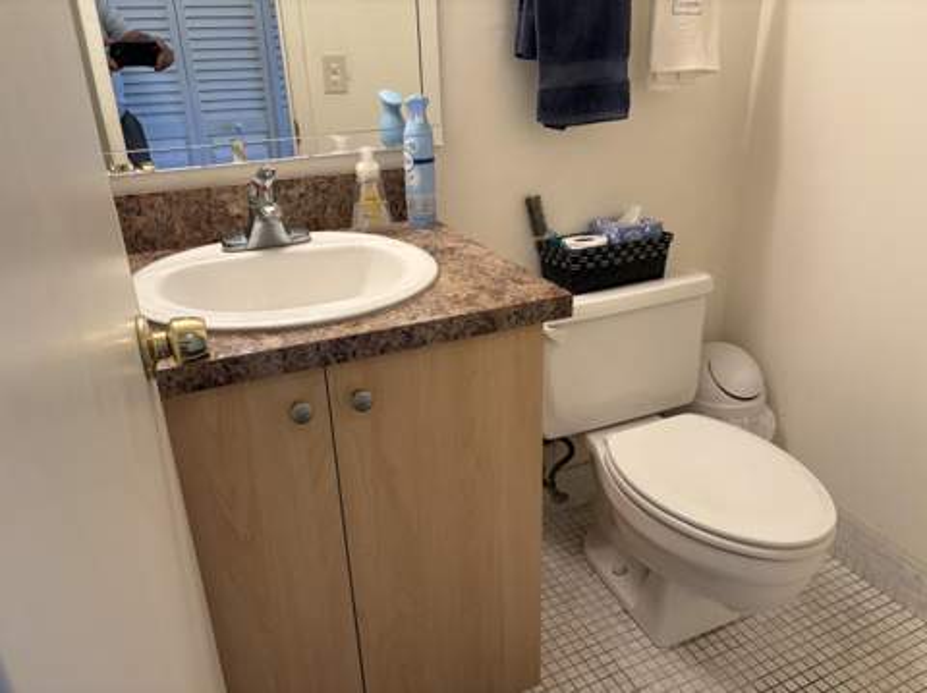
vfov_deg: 53.0
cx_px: 464
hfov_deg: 67.4
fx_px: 696
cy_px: 346
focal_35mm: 26
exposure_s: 1/120
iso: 125
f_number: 1.6
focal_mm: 5.96
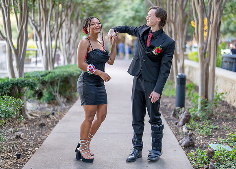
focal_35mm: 61
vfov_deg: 23.5
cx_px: 117
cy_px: 79
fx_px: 406
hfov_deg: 32.4
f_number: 1.2
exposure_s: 1/250
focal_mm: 50
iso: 100
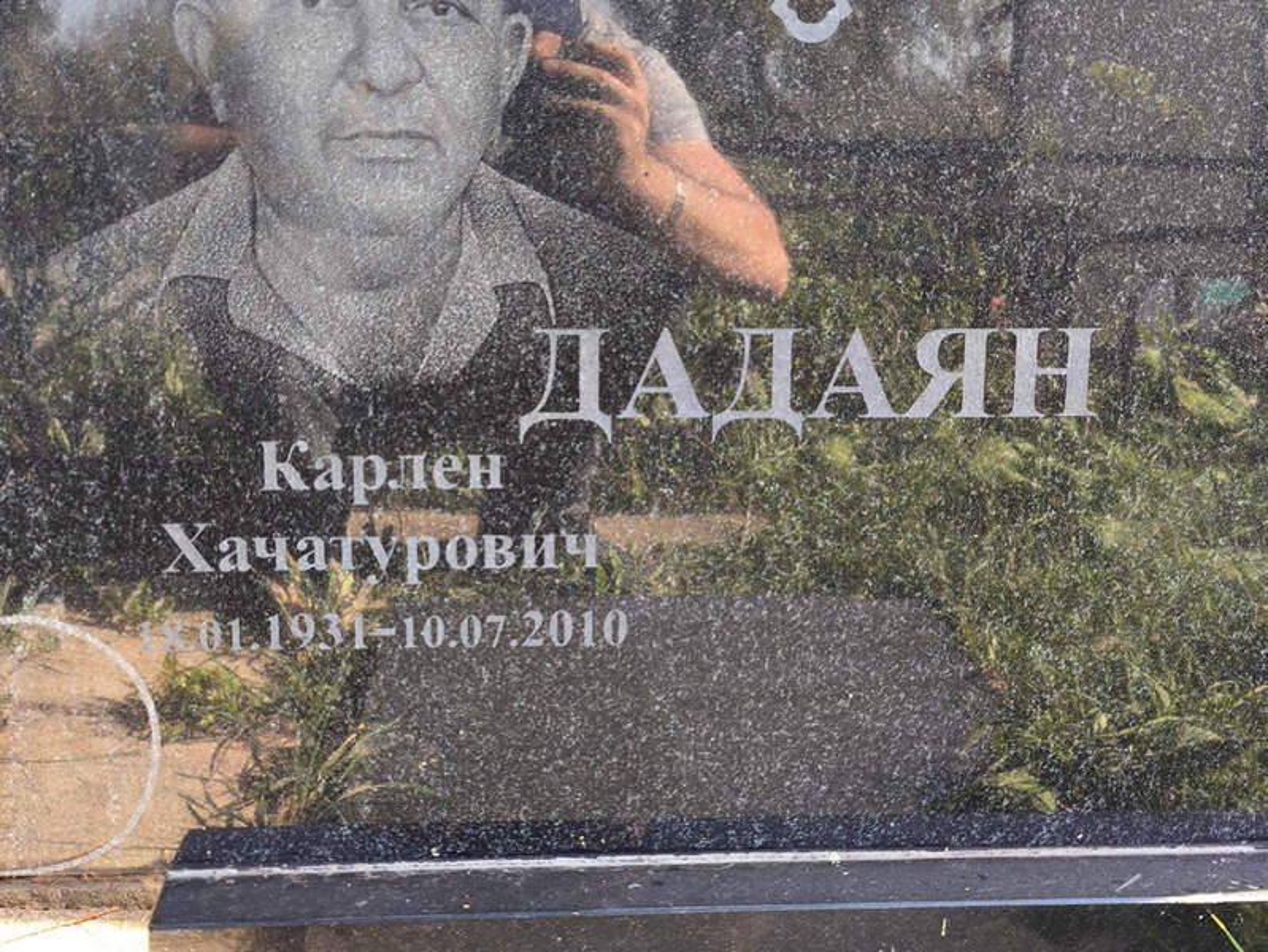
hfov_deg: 38.2
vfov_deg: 29.1
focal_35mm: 50
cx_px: 634
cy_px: 476
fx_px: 1832
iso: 80
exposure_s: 1/100
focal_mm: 4.71
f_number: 1.7
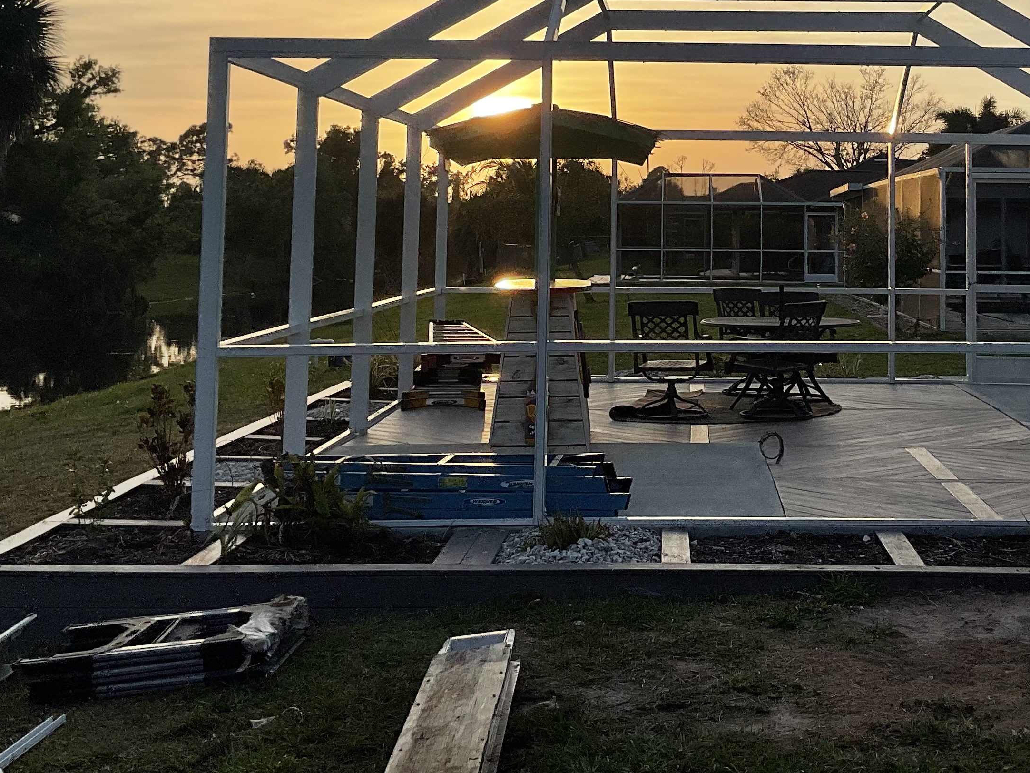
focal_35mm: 54
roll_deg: -1.3
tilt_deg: +4.1
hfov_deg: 35.1
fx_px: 1607
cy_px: 107
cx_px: 699
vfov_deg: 26.3
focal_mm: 3
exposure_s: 1/1786
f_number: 1.8
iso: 16
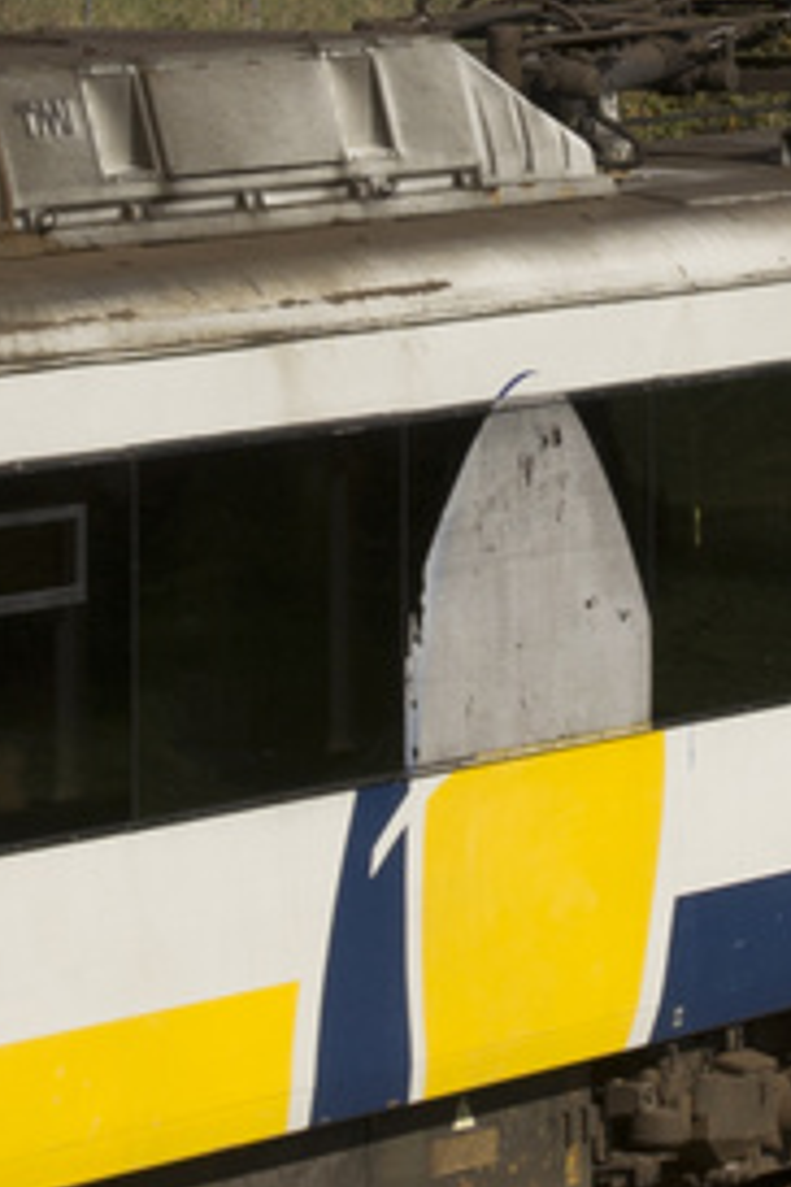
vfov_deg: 6.3
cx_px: 765
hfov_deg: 4.2
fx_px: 10760
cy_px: 113
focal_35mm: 327
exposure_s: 1/640
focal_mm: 31
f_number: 8
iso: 100
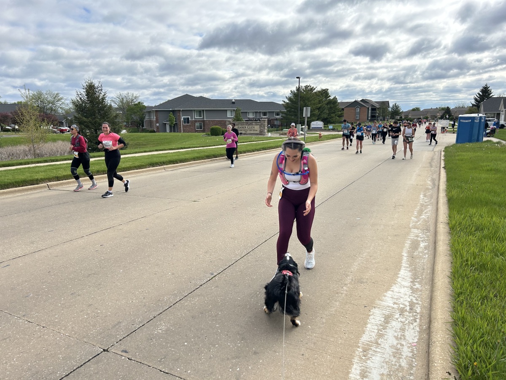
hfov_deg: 67.3
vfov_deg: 53.1
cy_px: 190
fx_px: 380
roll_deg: +0.6
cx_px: 253
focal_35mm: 26
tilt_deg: -14.2
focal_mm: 5.7
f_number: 1.5
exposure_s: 1/5587
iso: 50
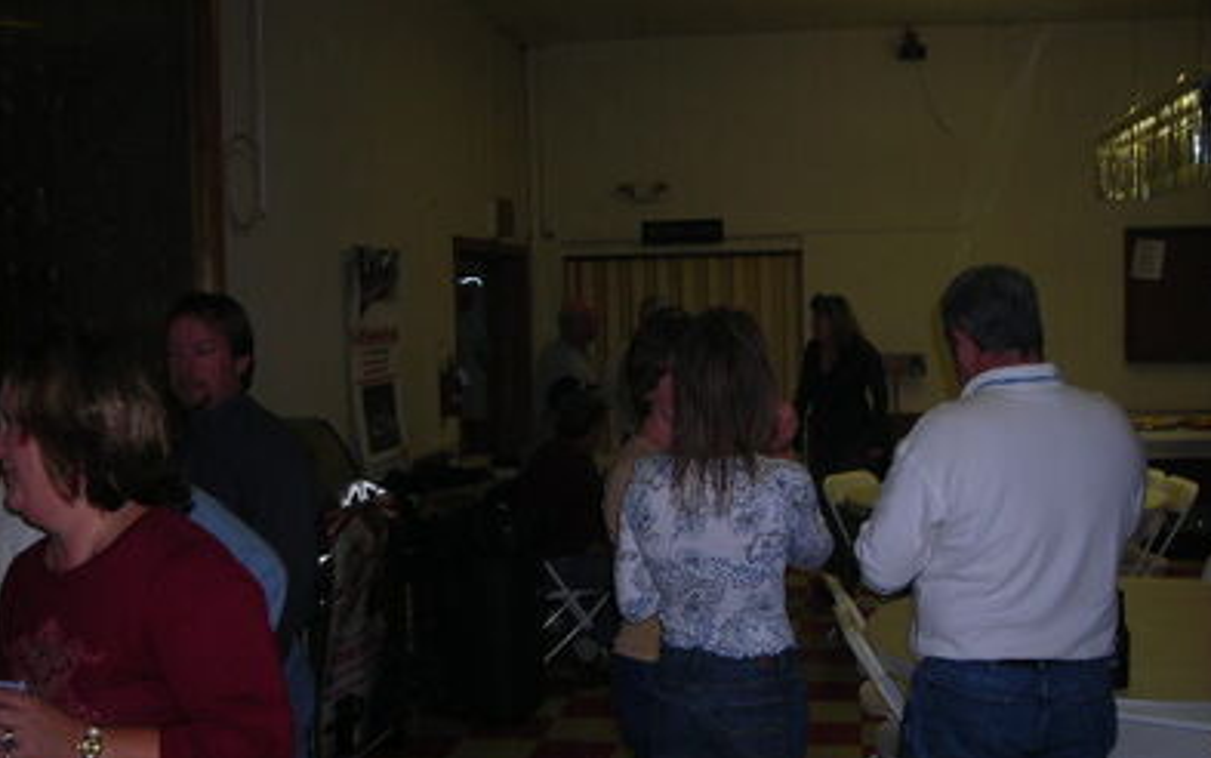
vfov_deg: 31.2
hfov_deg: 48.2
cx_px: 610
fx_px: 1354
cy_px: 428
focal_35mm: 41
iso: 62
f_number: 3.2
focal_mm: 6.3
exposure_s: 1/60.1
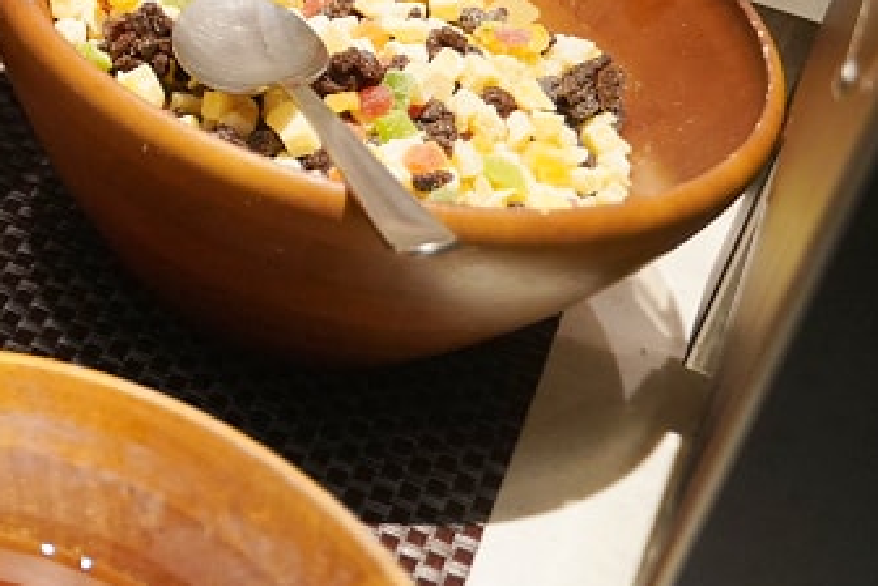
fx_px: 2439
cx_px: -656
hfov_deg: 17.1
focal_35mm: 100
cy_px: -3
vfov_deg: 13.5
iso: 1600
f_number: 2.8
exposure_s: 1/160
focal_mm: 28
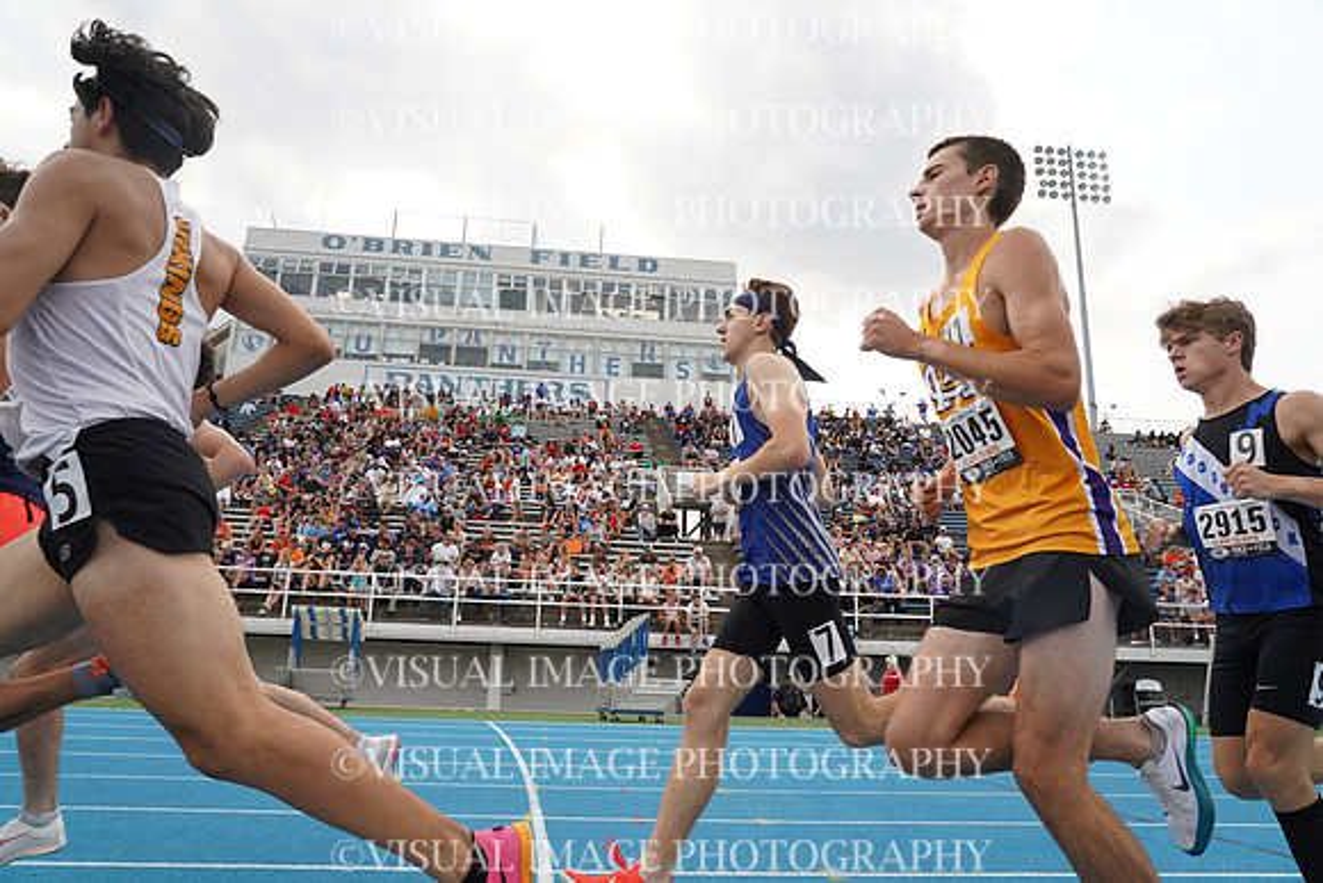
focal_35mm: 24
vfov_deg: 53.2
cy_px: 442
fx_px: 882
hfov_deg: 73.7
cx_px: 662
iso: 1000
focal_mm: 24
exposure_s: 1/1250
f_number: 8
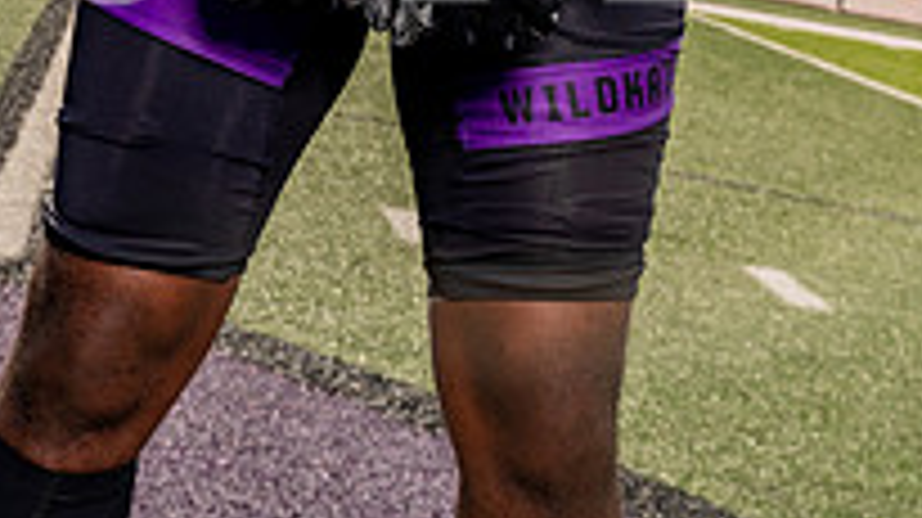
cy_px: -450
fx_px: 3030
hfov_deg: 17.3
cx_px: 562
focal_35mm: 124
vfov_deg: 9.3
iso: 100
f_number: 10
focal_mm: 54
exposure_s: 1/250
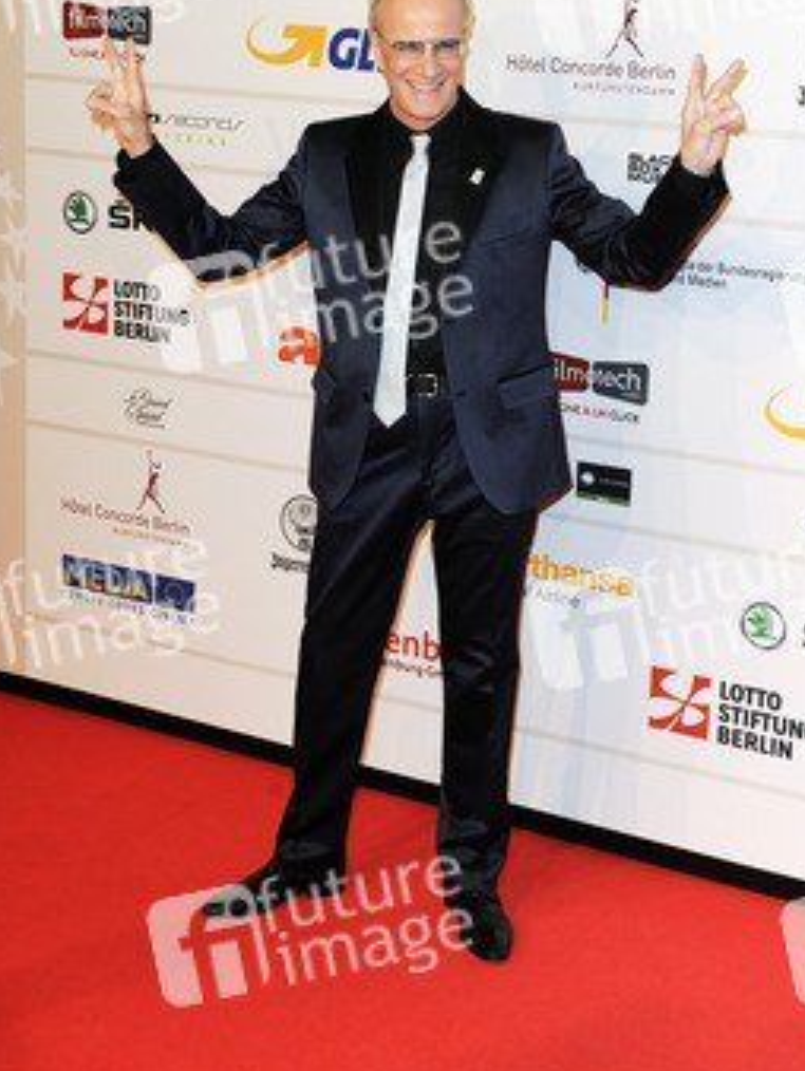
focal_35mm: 66
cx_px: 404
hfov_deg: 22.3
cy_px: 456
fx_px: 2044
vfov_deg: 29.3
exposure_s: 1/250
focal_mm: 58
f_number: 5.6
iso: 800
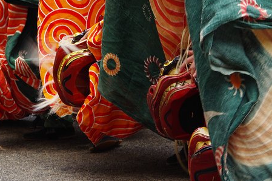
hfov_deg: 11.4
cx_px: 71
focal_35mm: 180
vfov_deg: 7.6
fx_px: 1358
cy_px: 6
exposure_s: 1/60
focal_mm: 53
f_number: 6.3
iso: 400
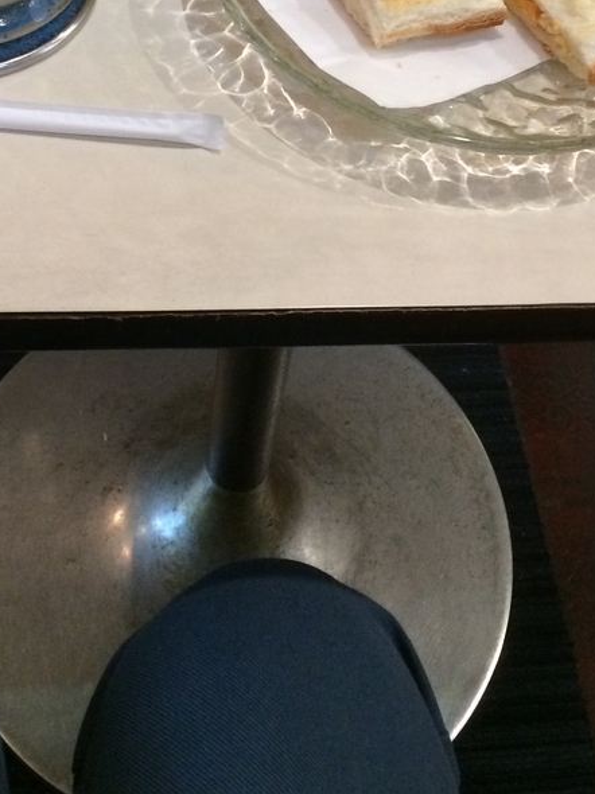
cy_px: 52
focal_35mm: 59
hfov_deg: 24.8
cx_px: 240
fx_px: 1353
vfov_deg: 31.0
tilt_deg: -47.2
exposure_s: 1/30
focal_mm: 4.15
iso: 250
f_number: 2.2
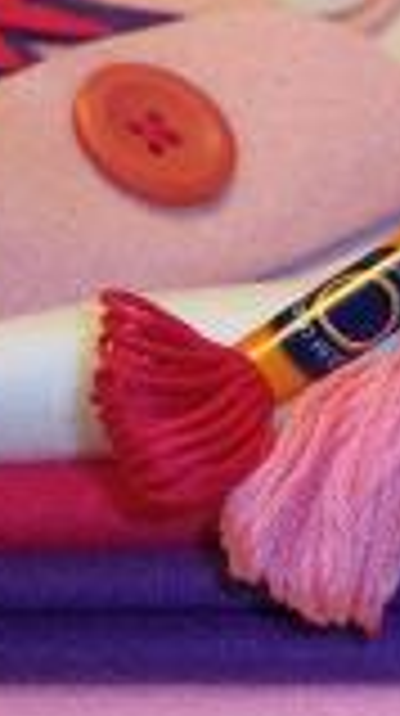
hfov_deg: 5.6
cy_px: 306
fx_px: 4050
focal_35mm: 214
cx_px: 472
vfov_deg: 10.1
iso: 100
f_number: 4
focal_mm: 16
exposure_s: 1/90
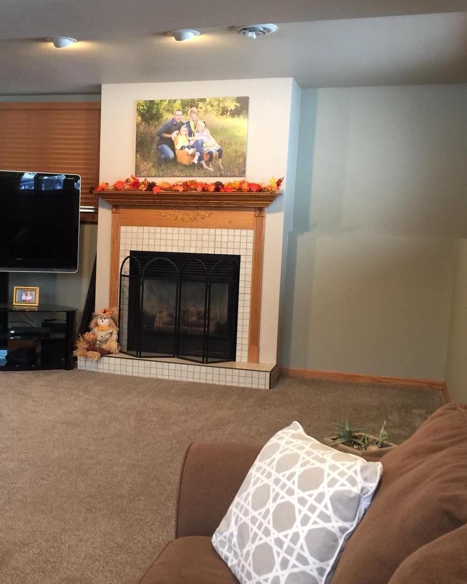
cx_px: 125
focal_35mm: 42
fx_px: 726
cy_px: 302
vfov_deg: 43.8
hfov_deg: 35.0
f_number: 2.2
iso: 100
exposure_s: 1/15
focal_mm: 4.15
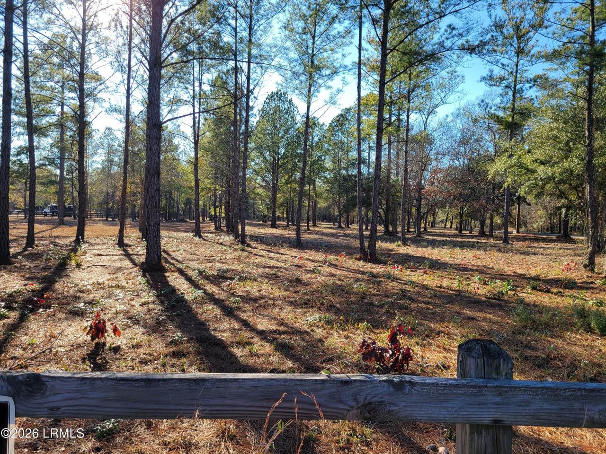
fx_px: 455
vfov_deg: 53.1
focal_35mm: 26
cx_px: 303
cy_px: 227
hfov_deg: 67.3
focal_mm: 5.4
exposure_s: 1/1008
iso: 40
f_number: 1.8
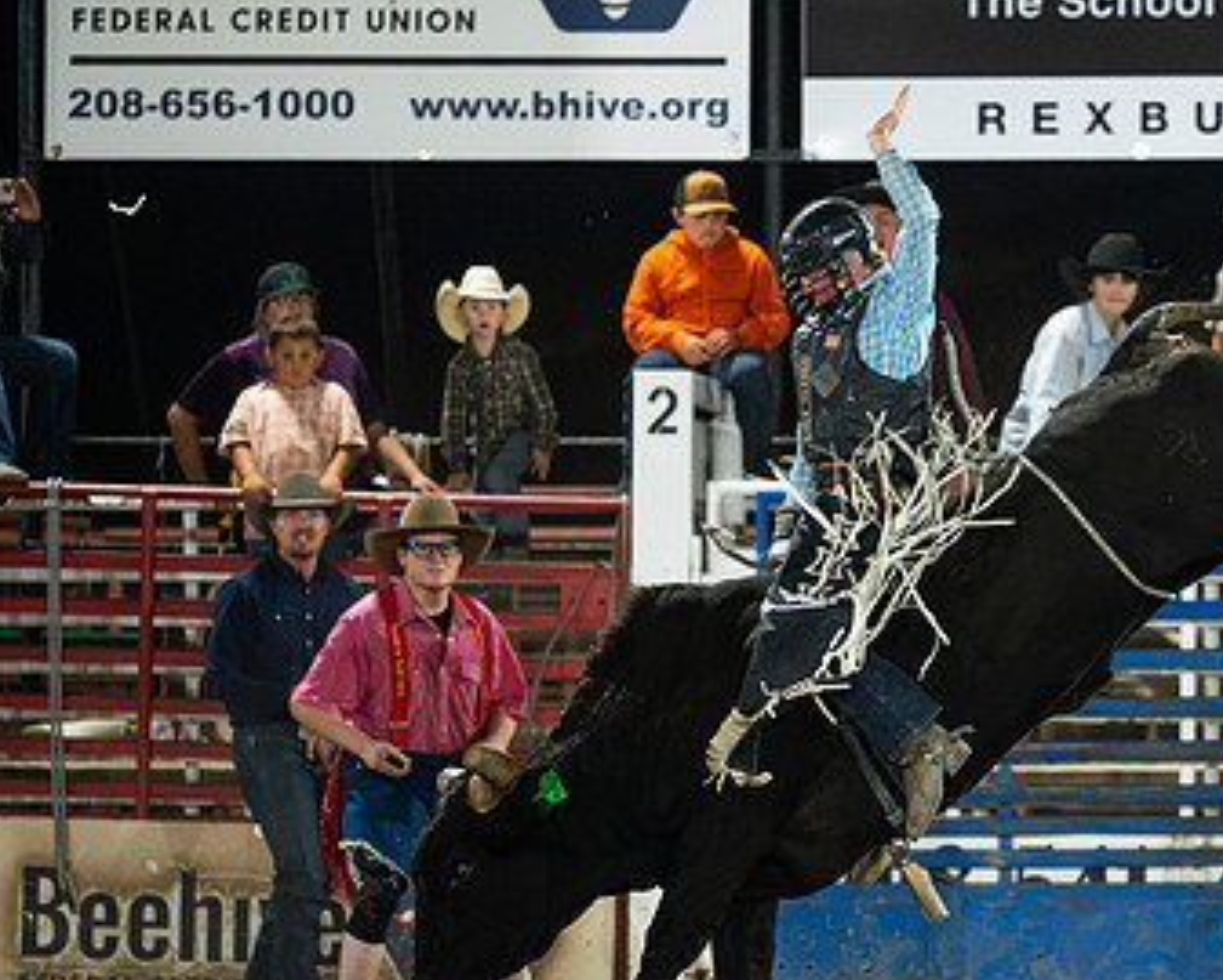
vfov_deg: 4.2
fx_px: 13433
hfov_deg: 5.2
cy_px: 617
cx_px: 1181
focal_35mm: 371
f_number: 2.8
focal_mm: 175
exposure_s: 1/500
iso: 3200
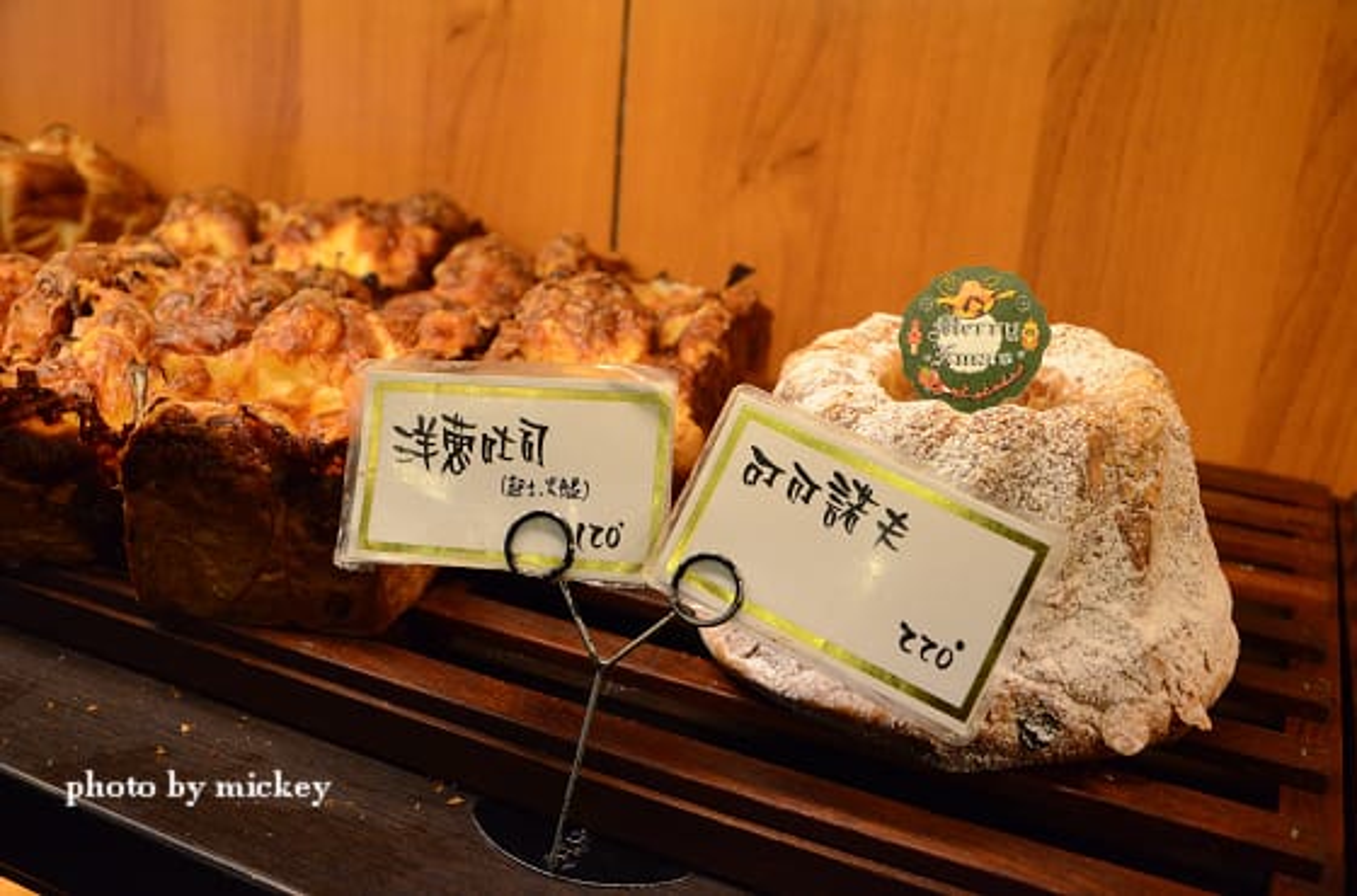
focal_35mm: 34
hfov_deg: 55.2
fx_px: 1297
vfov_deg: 38.1
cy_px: 448
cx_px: 678
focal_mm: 23
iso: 3200
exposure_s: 1/640
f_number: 4.5
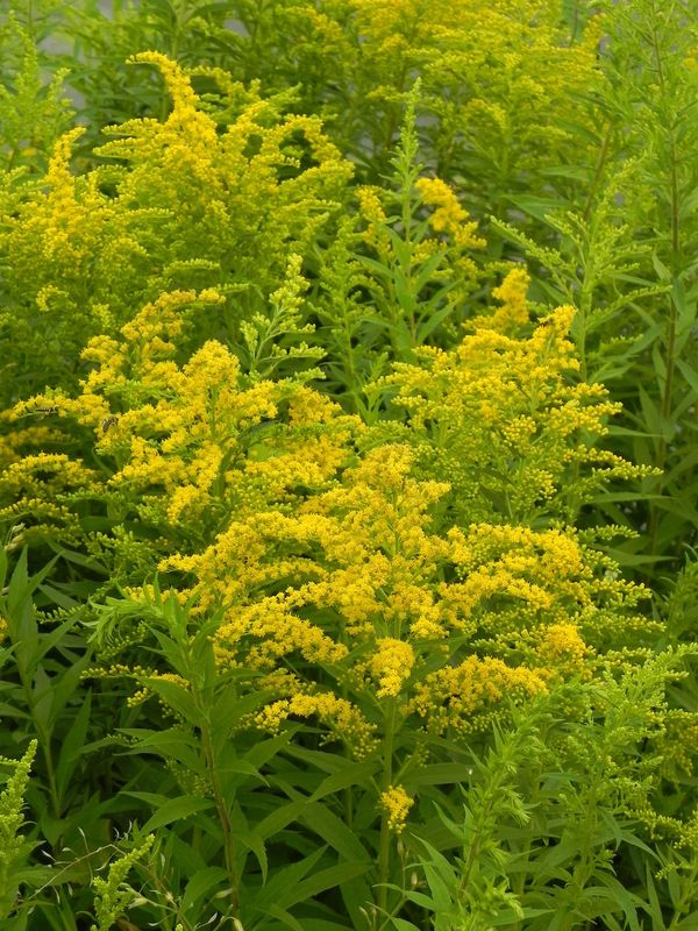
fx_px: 3146
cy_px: 466
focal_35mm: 117
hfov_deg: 12.7
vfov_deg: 16.8
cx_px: 349
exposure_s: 1/500
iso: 160
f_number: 4.5
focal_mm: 20.8
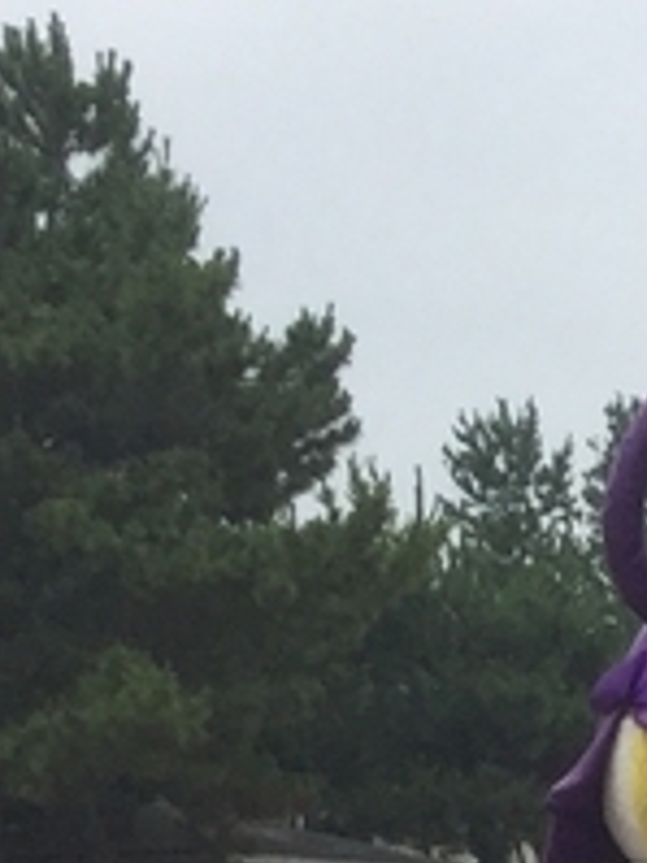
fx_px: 4665
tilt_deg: -10.1
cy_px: 1865
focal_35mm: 187
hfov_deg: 7.4
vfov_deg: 9.7
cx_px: 1537
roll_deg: +1.0
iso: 25
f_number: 2.4
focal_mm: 3.3
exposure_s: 1/1456
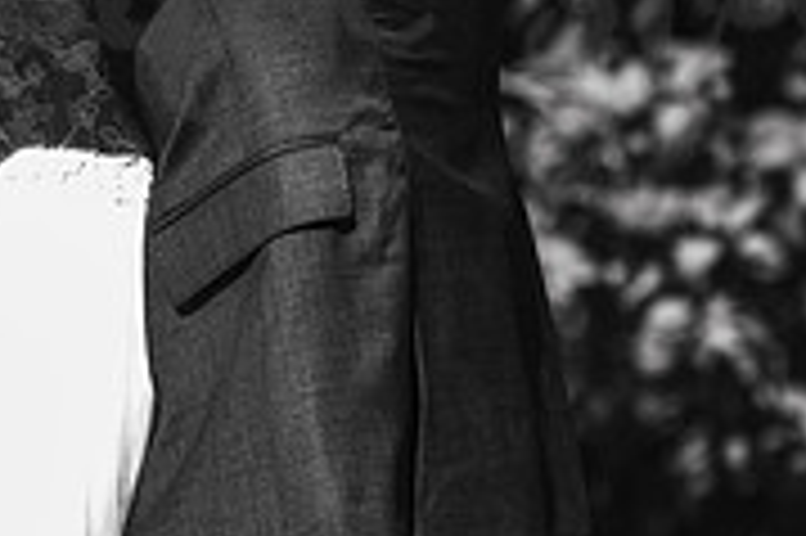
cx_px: 9
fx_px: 6174
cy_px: -54
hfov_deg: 7.4
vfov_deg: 5.0
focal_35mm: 276
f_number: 2.5
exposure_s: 1/1250
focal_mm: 85
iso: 200
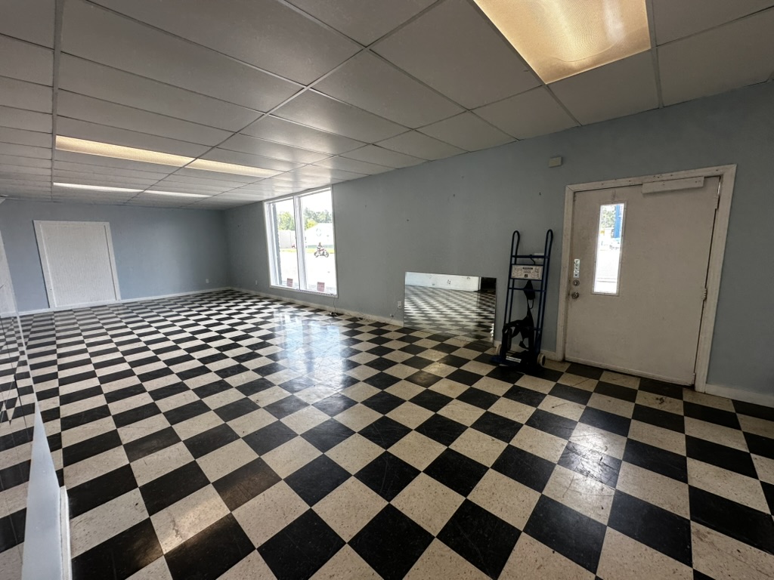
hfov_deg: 102.1
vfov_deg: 85.7
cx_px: 387
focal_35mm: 14
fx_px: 313
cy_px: 290
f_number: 2.2
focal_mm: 2.22
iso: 64
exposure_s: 1/120
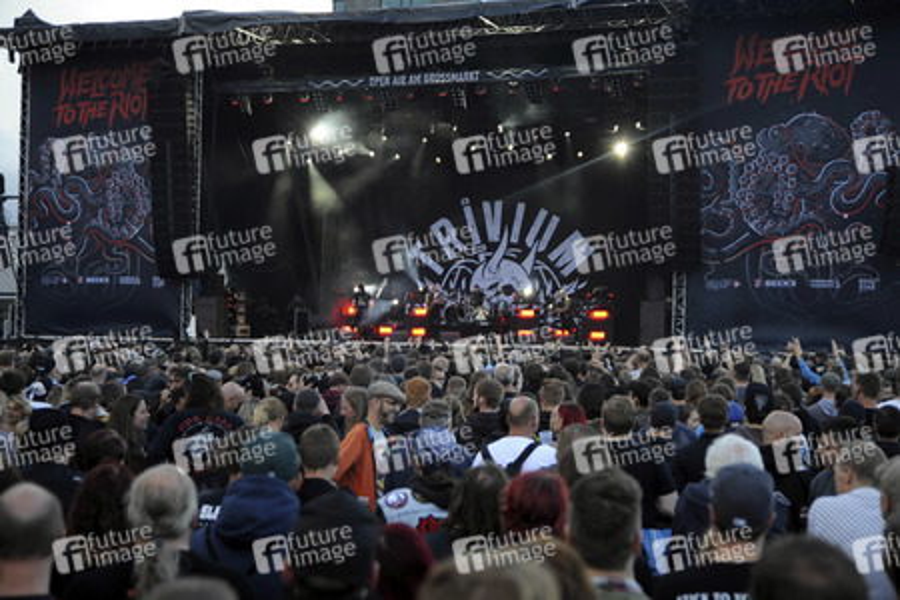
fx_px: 1375
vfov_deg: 24.6
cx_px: 450
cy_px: 300
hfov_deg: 36.2
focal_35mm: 55
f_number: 3.2
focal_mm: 55
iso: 200
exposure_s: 1/200
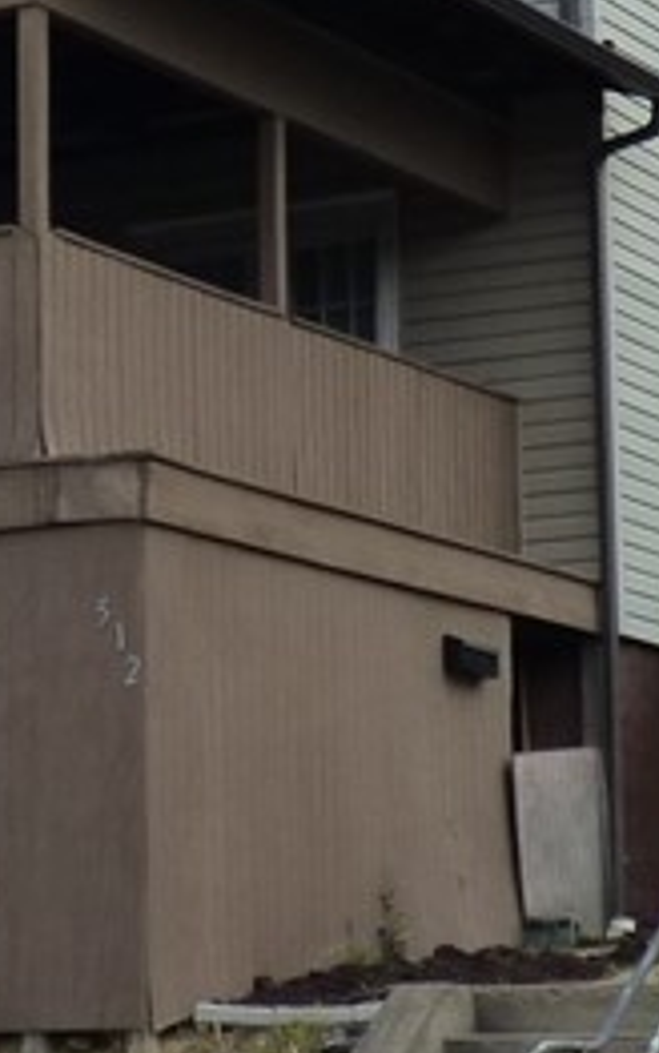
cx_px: 265
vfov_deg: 14.8
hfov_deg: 9.3
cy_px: 269
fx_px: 4047
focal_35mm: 141
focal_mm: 5.97
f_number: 3.4
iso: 160
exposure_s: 1/640
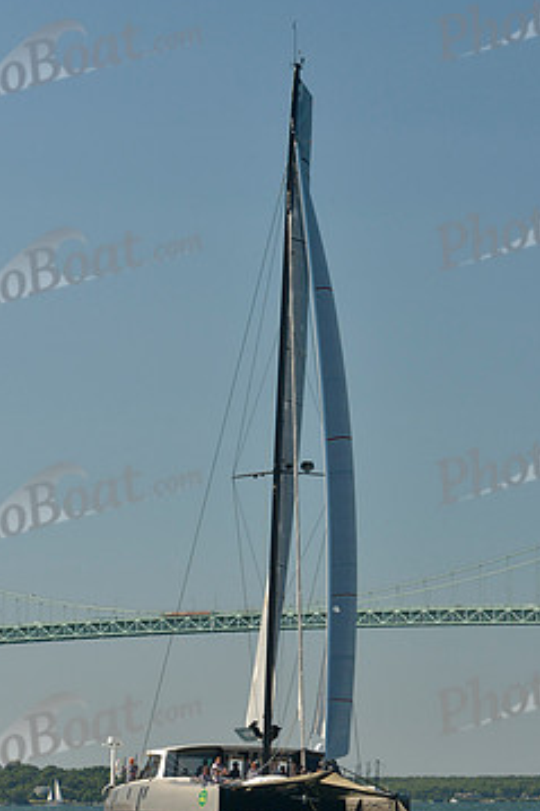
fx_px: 4076
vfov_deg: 11.4
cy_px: 361
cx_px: 320
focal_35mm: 181
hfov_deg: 7.6
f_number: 5.6
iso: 400
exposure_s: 1/1250
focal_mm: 112
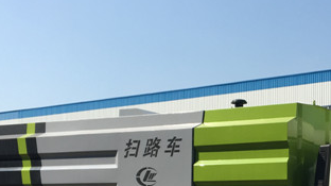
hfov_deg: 27.2
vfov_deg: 15.5
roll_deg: -0.2
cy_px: 200
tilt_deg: +3.9
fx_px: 667
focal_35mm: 76
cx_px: 275
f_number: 2.2
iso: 25
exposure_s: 1/1672
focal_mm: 4.15
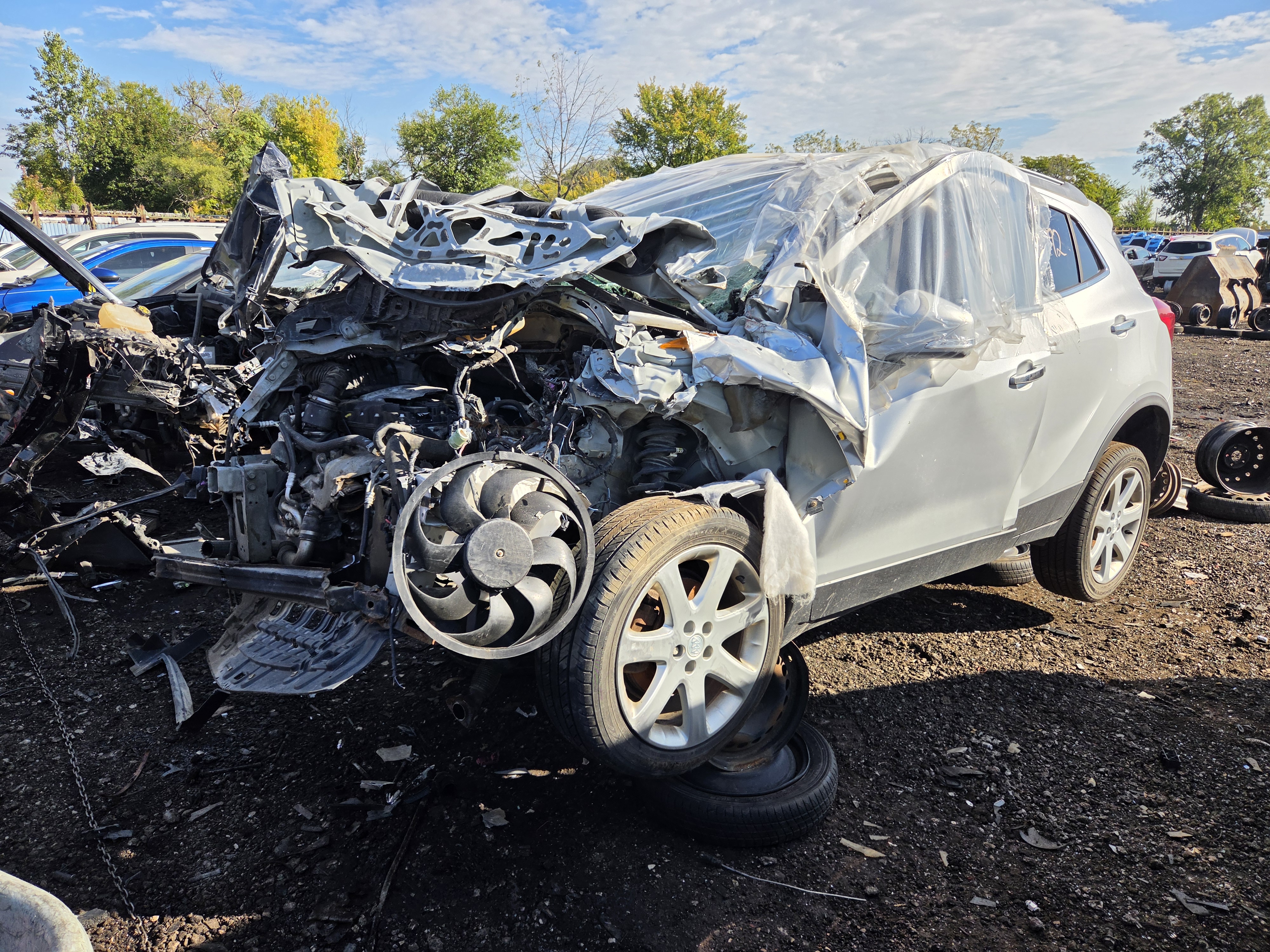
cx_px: 635
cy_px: 476
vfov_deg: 58.9
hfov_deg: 73.9
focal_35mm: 23
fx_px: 844
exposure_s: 1/3903
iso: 80
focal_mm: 5.4
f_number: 1.8
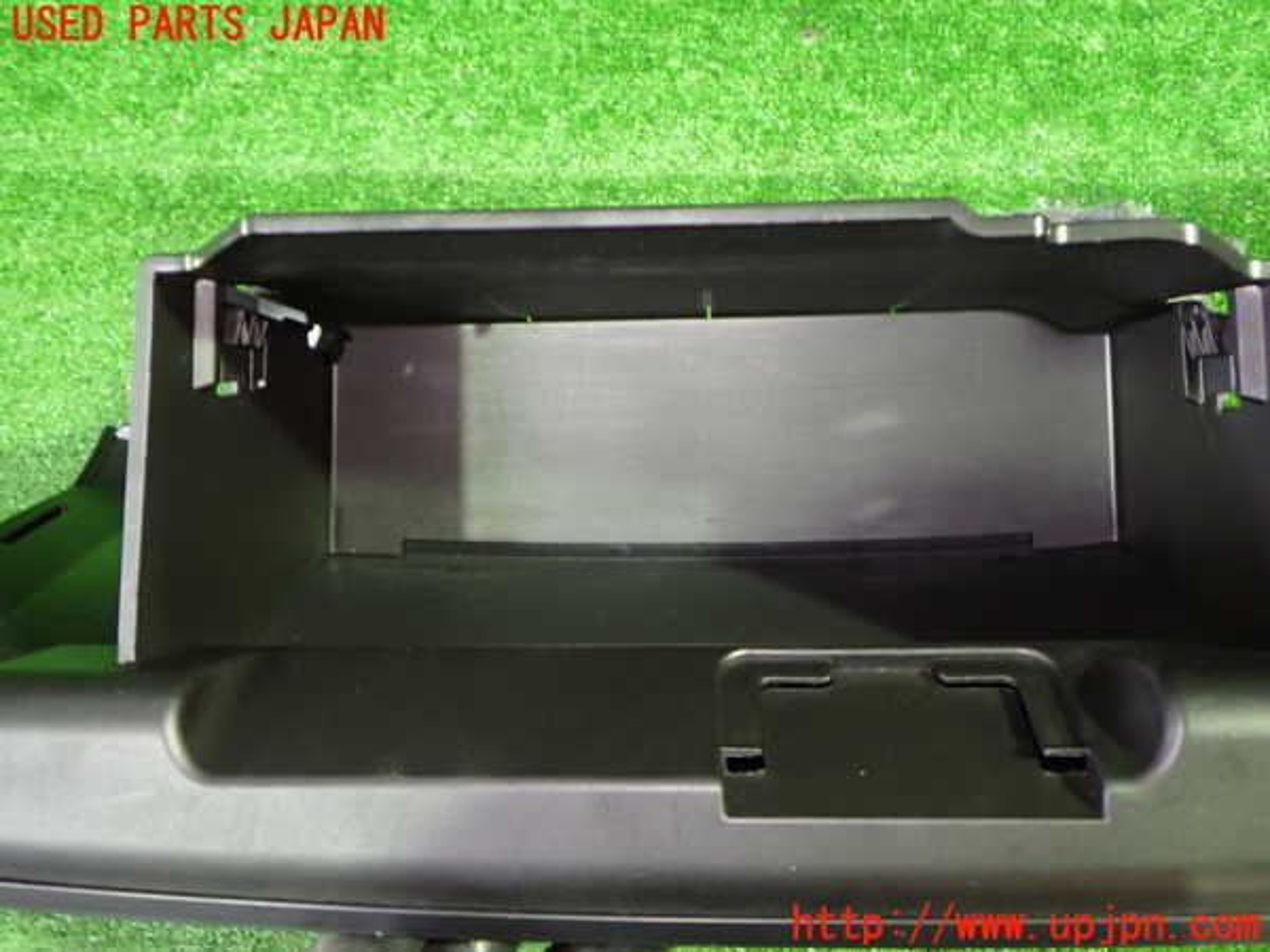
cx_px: 635
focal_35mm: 30
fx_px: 1101
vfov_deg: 46.8
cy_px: 476
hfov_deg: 60.0
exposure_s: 1/20
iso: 800
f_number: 2.3
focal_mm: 5.4
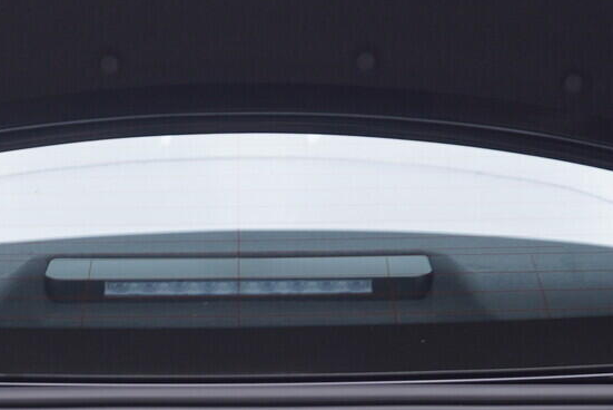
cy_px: 505
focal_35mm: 94
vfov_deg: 14.1
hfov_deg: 21.6
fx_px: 1601
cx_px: 206
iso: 125
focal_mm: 24
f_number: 2.8
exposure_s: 1/40
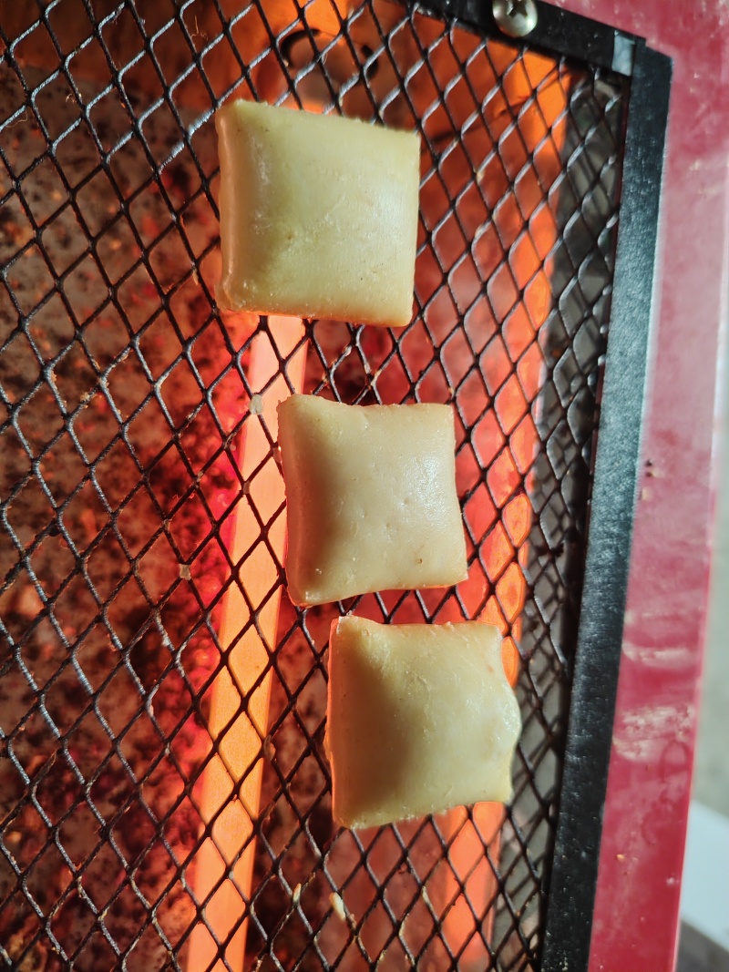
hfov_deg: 58.9
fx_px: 646
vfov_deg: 73.9
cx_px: 364
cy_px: 486
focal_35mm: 23
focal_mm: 5.25
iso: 640
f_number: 1.8
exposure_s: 1/33
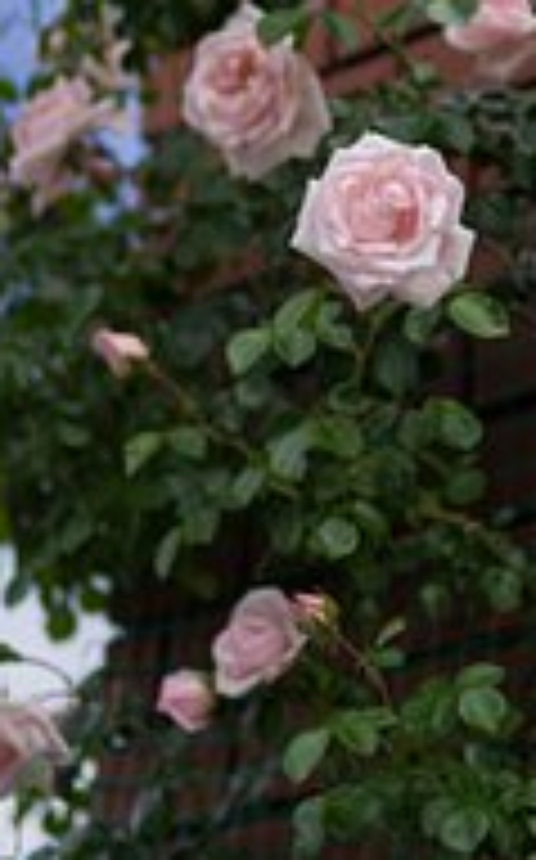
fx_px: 2881
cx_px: 365
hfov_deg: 10.6
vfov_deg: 16.9
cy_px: 270
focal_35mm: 123
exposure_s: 1/2000
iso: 100
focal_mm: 30
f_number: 1.4
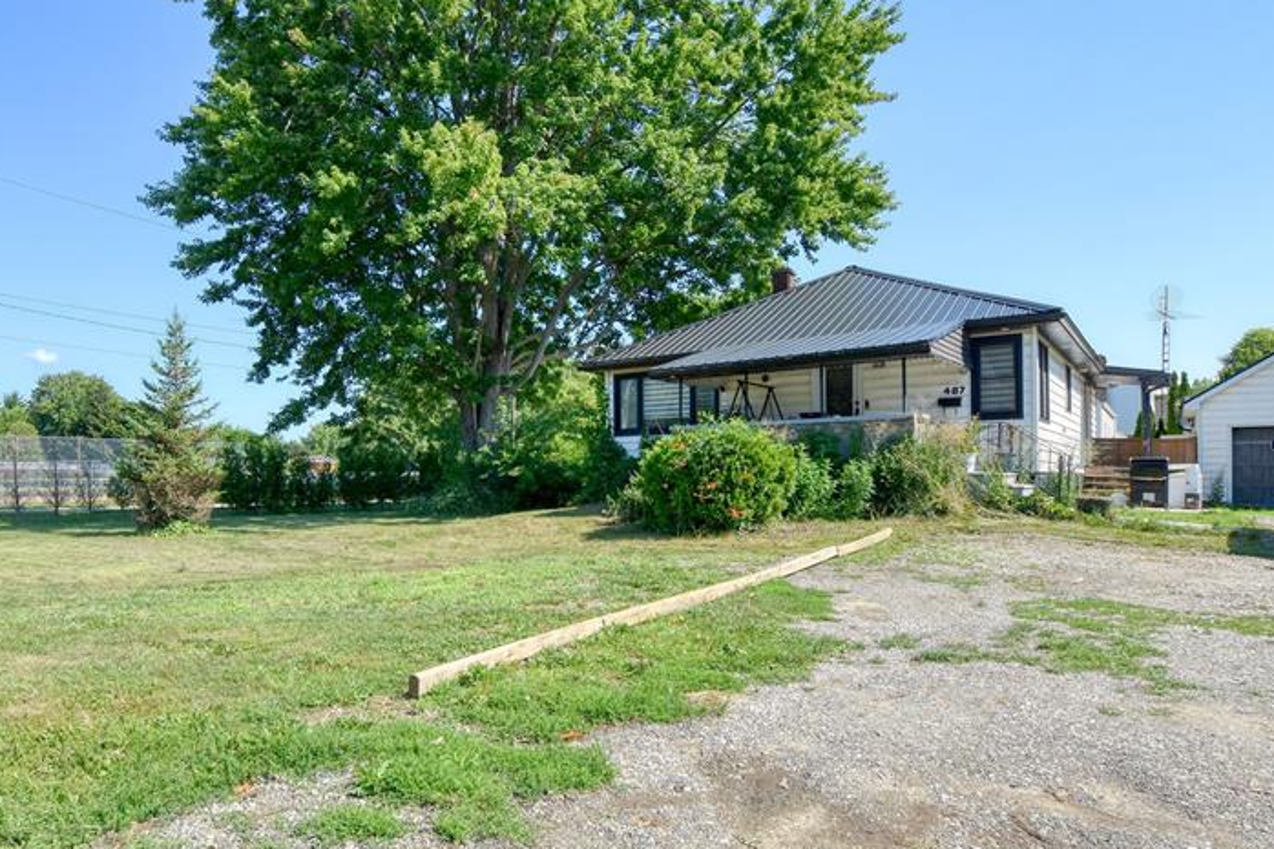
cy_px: 491
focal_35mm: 22
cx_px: 484
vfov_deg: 56.9
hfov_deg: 77.3
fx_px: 778
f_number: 8
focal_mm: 10
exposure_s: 1/200
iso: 100
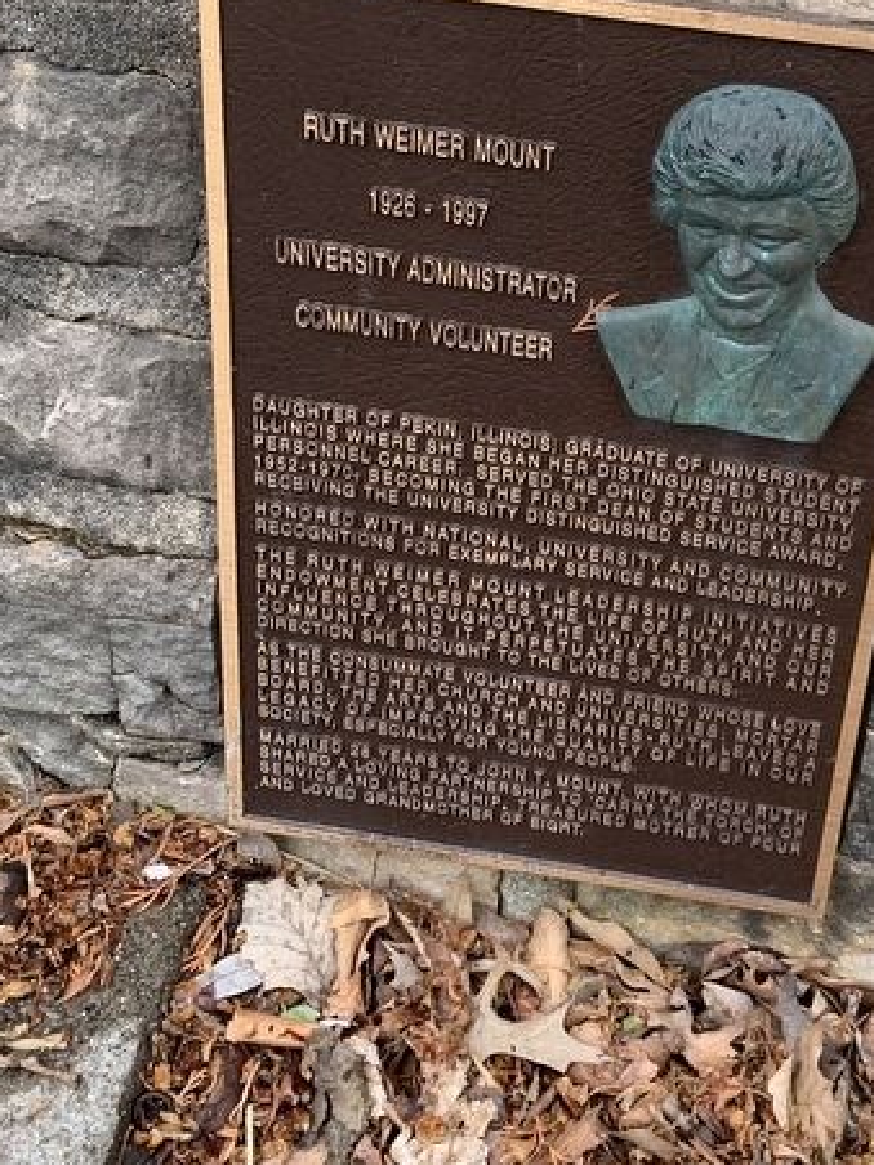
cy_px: 271
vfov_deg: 39.9
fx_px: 1549
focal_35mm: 46
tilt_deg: -28.9
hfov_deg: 31.1
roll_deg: -2.8
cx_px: 639
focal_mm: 4.25
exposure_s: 1/122
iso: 25
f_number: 1.8
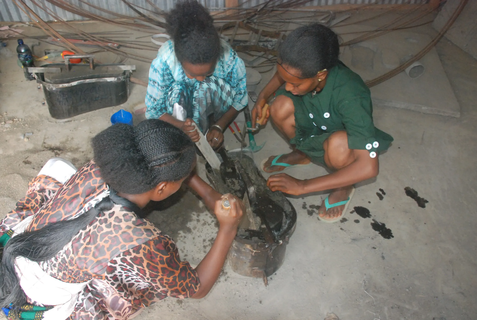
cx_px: 238
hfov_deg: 67.3
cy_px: 160
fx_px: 358
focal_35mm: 27
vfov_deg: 48.0
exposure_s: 1/60
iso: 1600
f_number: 5.6
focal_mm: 18
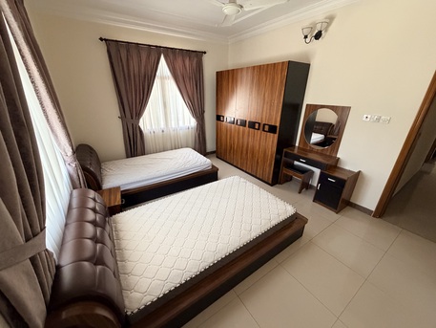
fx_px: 176
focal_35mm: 14
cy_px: 164
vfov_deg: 85.7
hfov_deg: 102.0
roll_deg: -0.6
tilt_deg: -22.3
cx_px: 218
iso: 400
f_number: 2.2
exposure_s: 1/60
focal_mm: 2.22
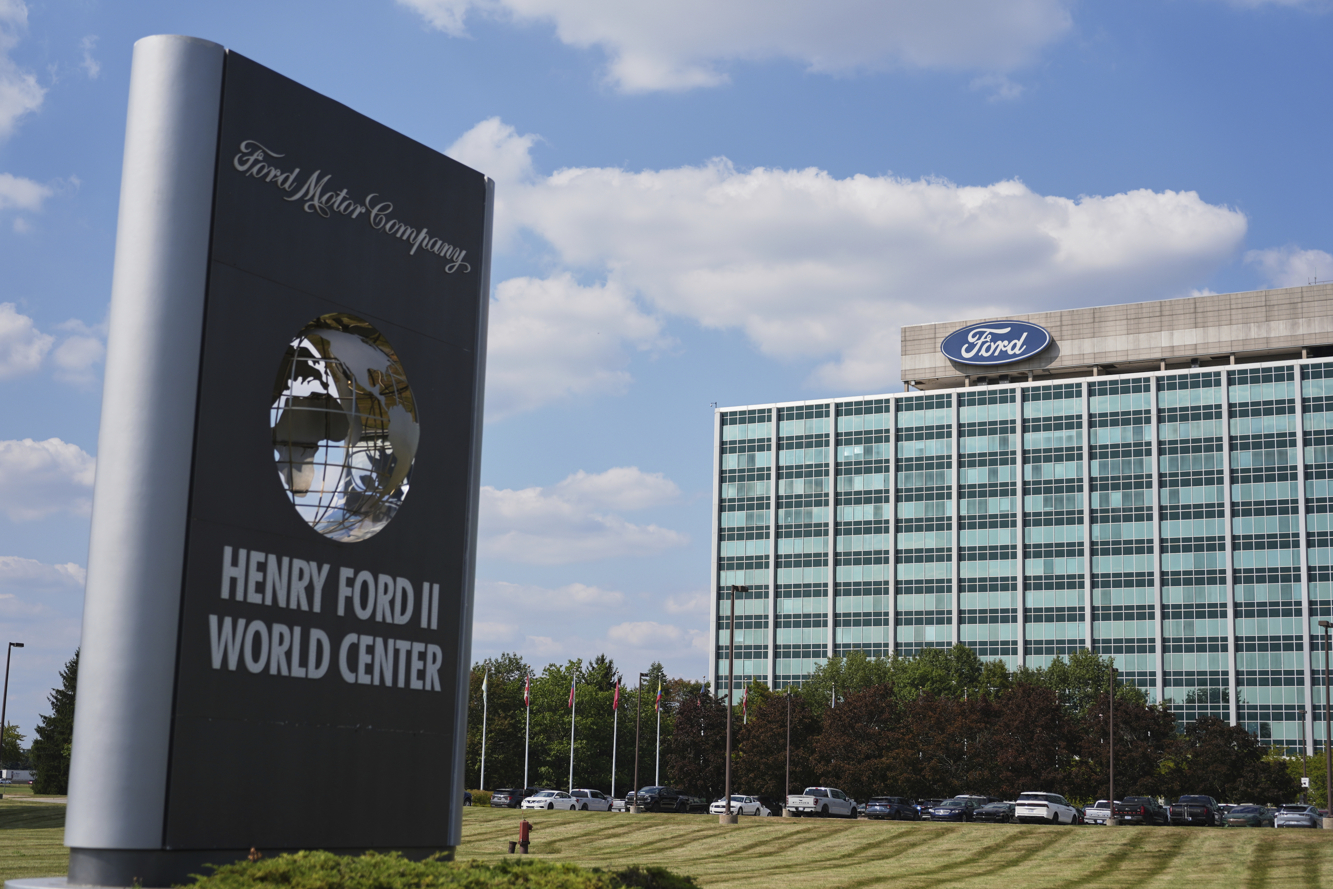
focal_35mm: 51
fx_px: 1888
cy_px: 444
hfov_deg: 38.9
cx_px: 666
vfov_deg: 26.5
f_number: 2.8
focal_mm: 51
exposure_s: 1/5000
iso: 125
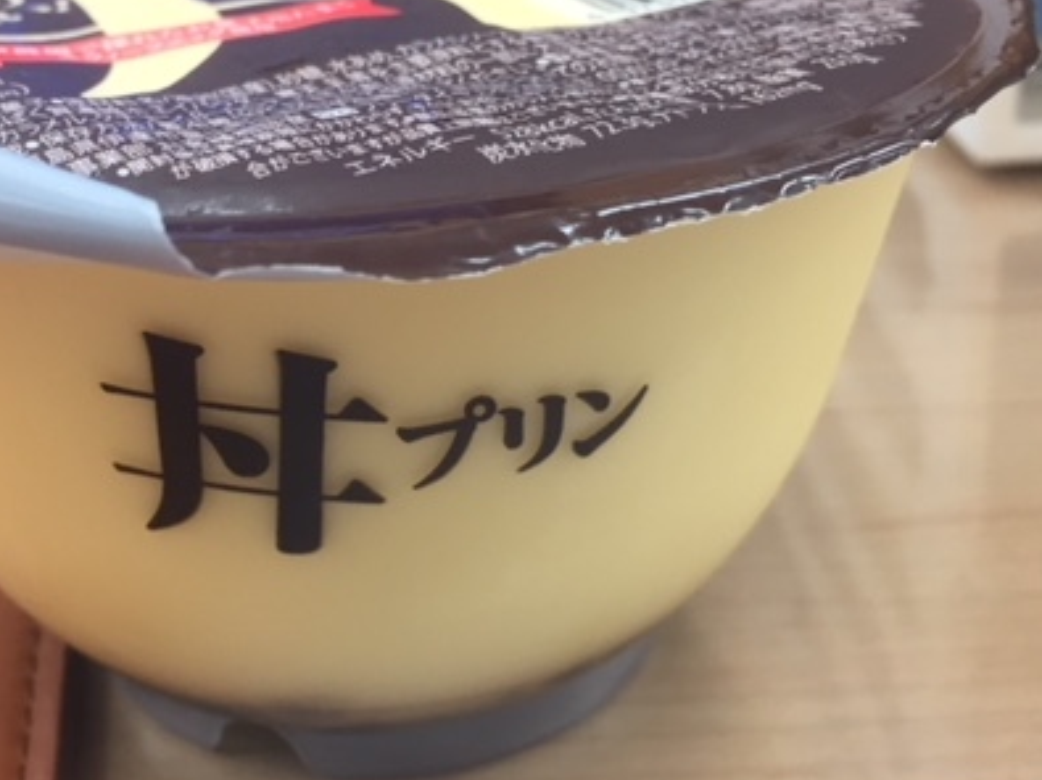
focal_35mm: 47
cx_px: 396
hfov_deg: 40.2
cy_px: 298
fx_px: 1414
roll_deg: +3.0
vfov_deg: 30.7
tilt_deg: -24.4
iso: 40
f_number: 2.2
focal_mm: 4.15
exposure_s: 1/33
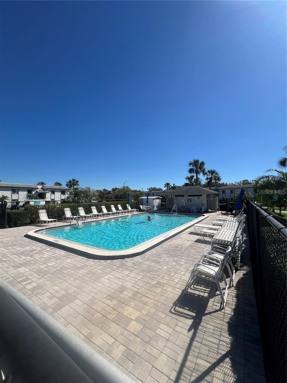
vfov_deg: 106.2
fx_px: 144
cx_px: 144
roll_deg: +0.2
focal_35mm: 13
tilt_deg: +2.5
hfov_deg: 89.9
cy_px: 192
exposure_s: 1/3311
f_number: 1.8
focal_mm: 1.57
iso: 32
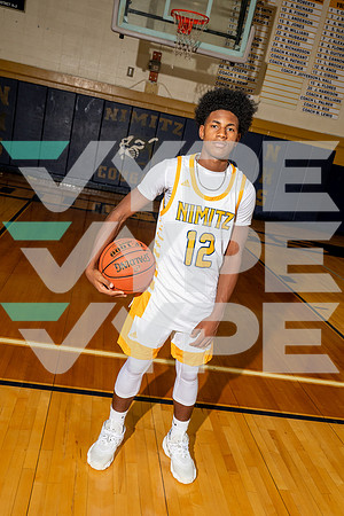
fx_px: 487
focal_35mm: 34
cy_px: 258
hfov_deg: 38.9
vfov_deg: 55.8
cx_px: 172
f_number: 8
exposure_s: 1/250
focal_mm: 34
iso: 800
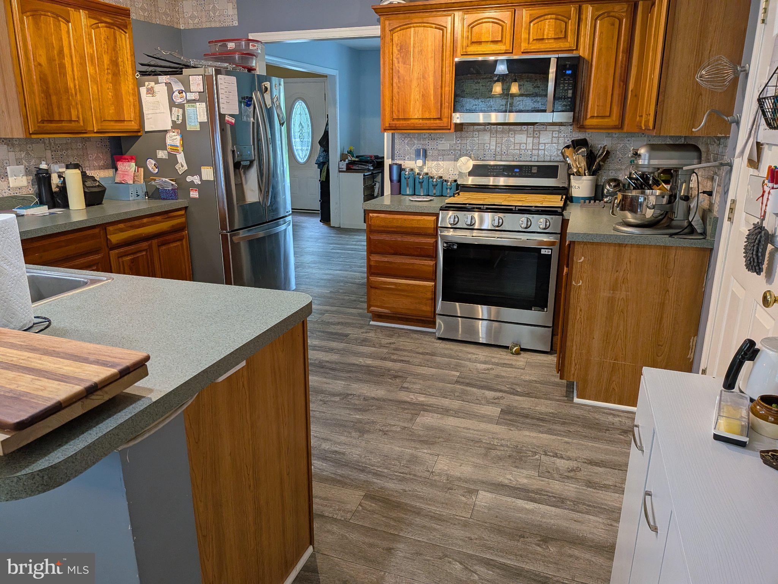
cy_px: 292
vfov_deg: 56.8
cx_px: 389
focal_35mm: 24
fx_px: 539
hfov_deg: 71.6
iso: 24
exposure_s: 1/132
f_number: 1.7
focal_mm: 4.53
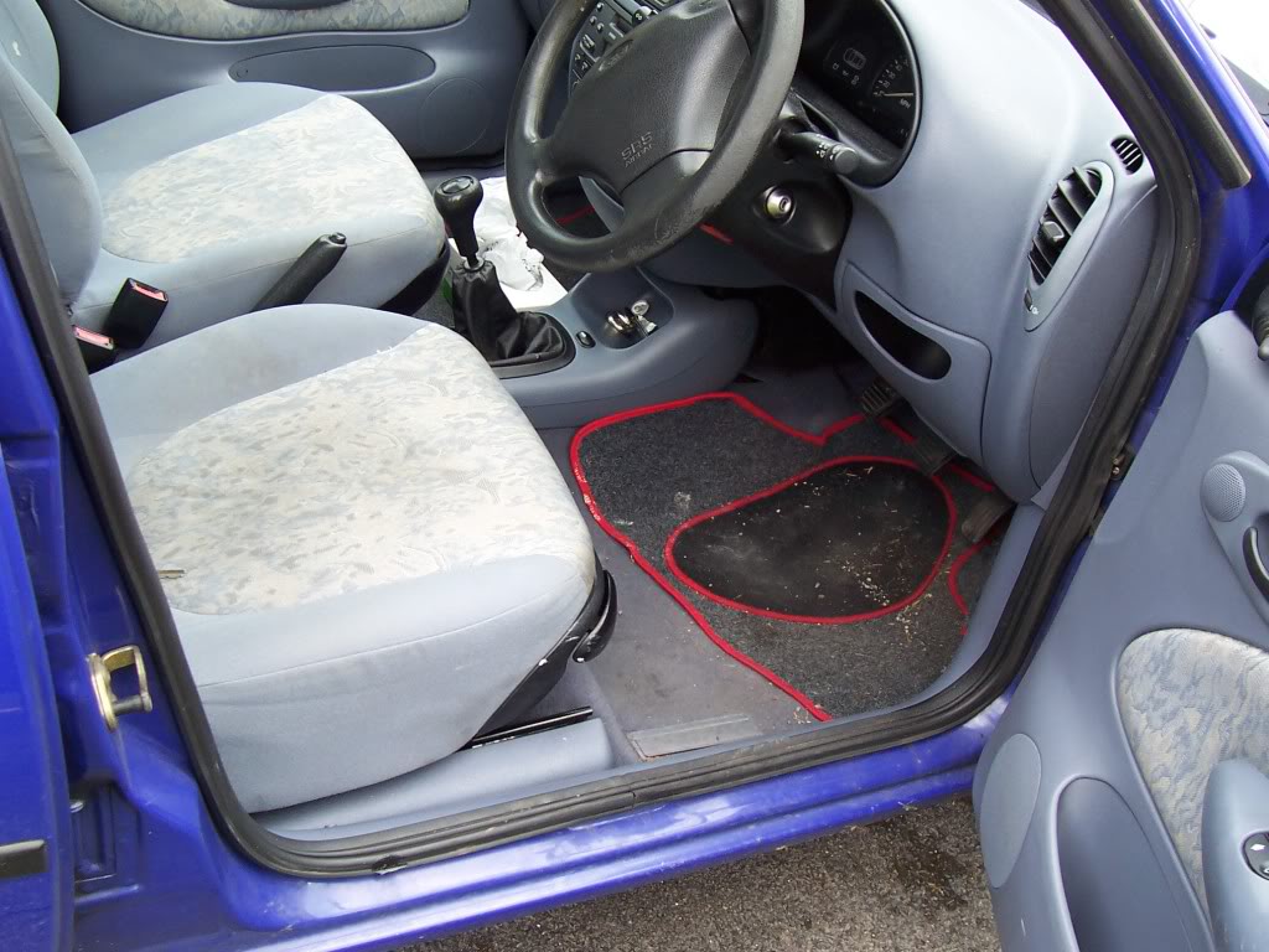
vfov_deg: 38.7
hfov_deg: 50.1
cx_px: 634
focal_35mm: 37
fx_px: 1356
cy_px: 476
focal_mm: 5.6
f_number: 2.8
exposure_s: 1/90
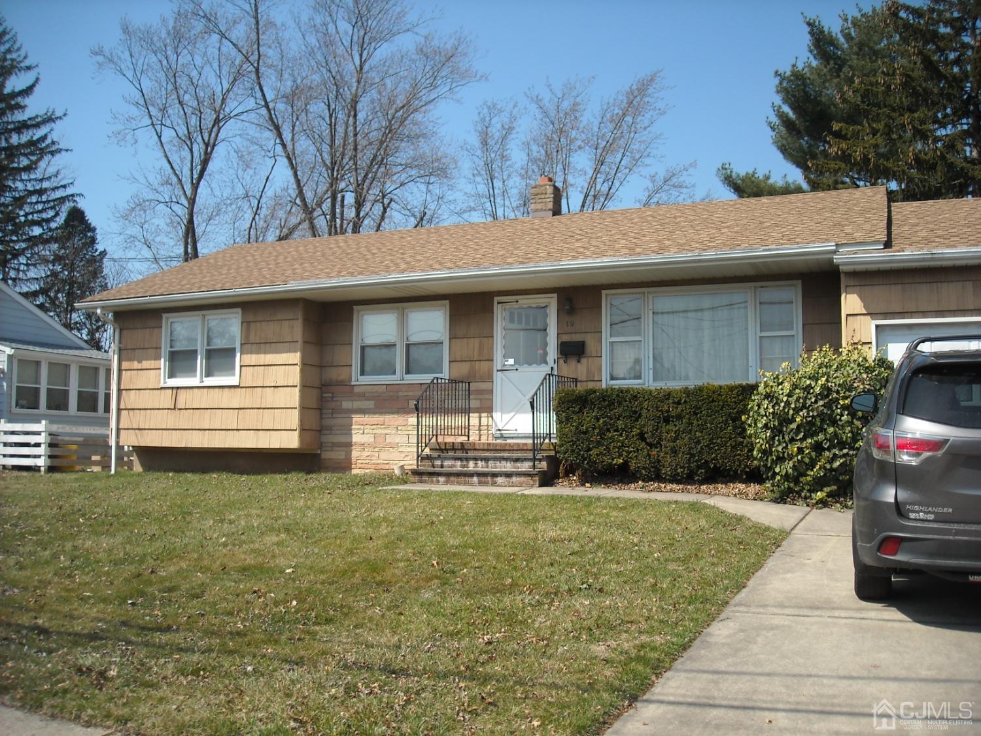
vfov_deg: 40.7
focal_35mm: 35
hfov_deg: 52.6
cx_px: 490
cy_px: 368
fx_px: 992
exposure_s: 1/228
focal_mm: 5.7
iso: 64
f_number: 5.6
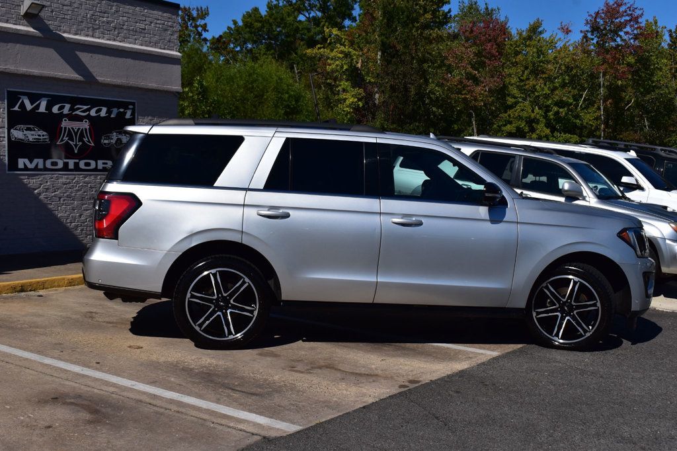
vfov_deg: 30.8
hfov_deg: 45.0
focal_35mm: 44
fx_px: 818
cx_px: 338
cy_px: 226
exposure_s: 1/800
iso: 200
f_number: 13
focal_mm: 29
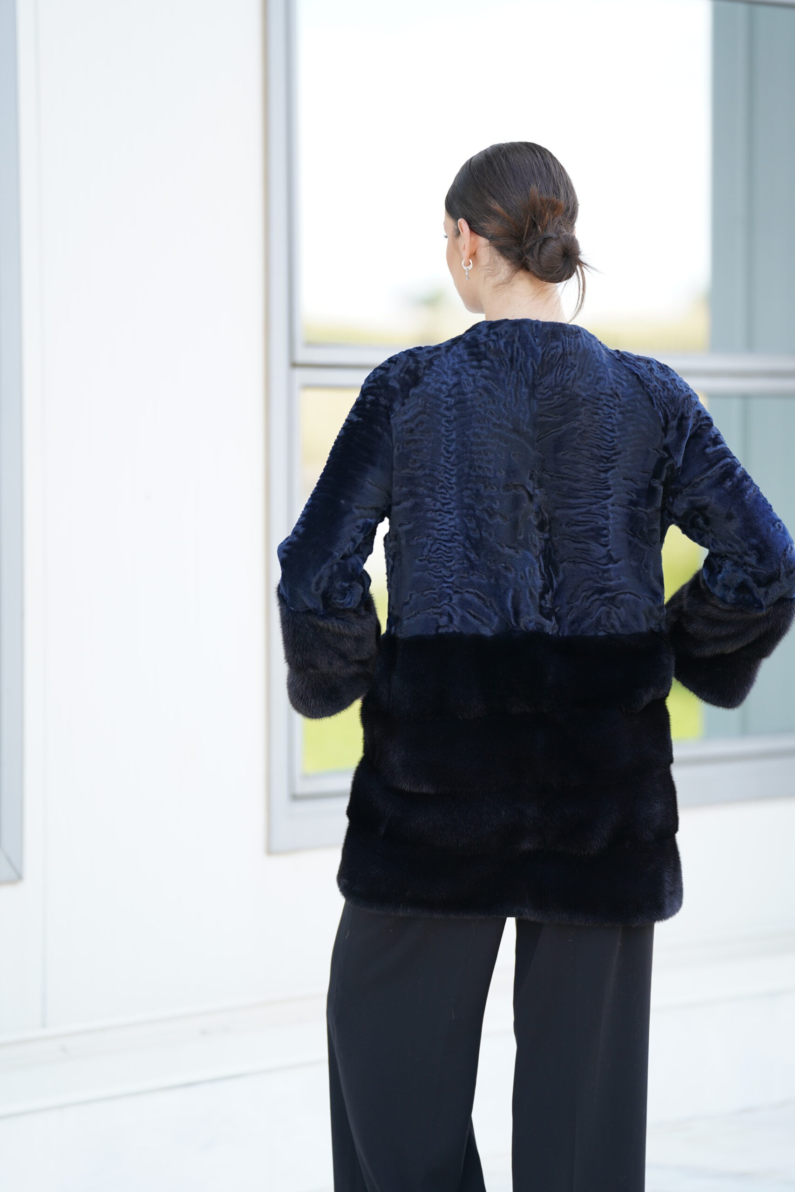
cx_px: 398
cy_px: 596
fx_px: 5630
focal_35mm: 170
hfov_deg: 8.1
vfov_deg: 12.1
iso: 160
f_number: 2.8
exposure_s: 1/250
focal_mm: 170
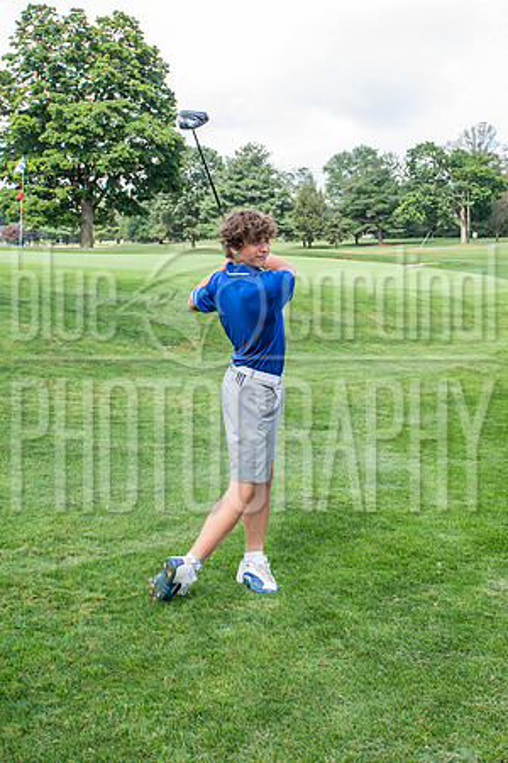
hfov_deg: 30.0
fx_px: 946
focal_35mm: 45
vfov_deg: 43.7
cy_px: 322
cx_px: 304
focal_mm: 24
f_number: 6.3
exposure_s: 1/200
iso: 400
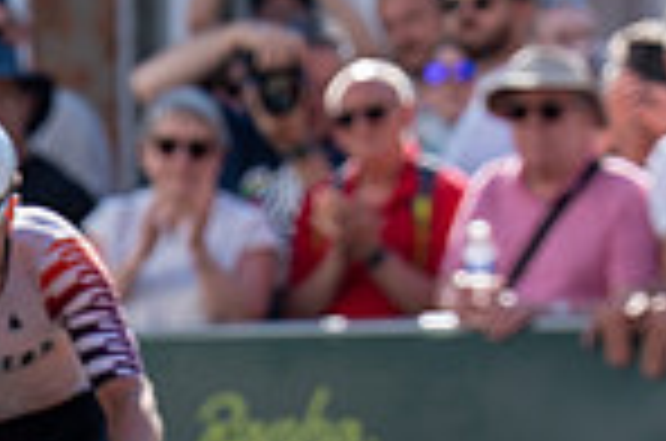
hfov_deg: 2.3
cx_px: -278
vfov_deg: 1.5
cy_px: 574
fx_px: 16559
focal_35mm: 897
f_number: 3.5
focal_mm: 157
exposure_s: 1/1000
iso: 125
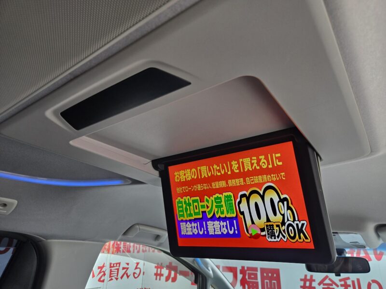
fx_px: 256
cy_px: 144
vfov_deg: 58.9
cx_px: 193
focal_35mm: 23
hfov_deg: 73.9
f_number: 1.8
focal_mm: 5.4
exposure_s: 1/52.5
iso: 80
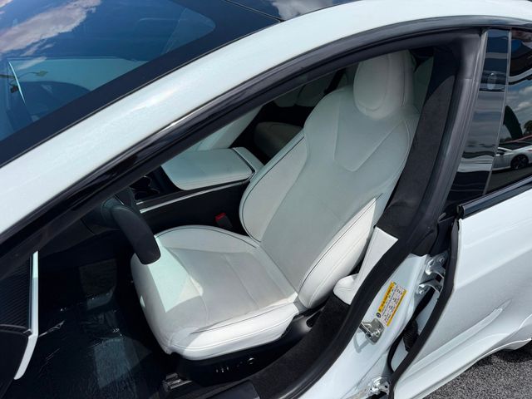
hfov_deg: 71.6
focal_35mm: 24
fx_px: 369
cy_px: 200
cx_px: 266
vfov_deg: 56.8
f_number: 1.78
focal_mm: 6.76
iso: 100
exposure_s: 1/8130
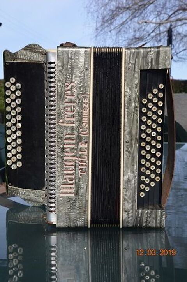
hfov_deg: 28.8
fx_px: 364
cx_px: 94
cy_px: 141
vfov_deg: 42.4
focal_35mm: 46
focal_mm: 31
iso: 200
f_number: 8
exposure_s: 1/250
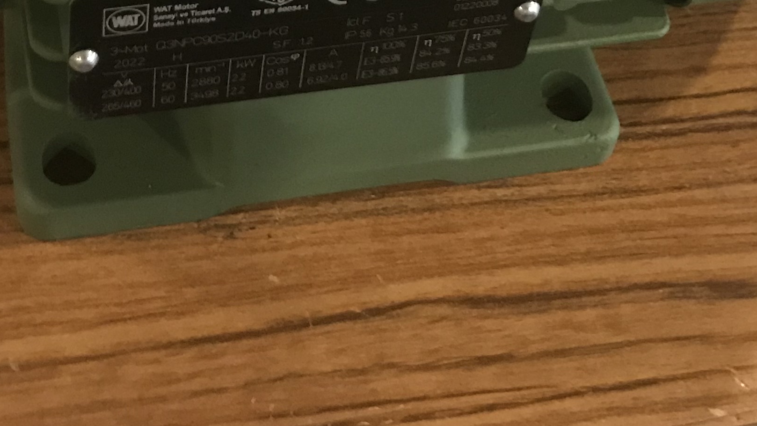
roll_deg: -6.9
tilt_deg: -40.8
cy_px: -251
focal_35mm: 76
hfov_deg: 27.8
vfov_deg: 14.6
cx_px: 333
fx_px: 1525
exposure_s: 1/5
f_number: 1.8
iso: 100
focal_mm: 3.99
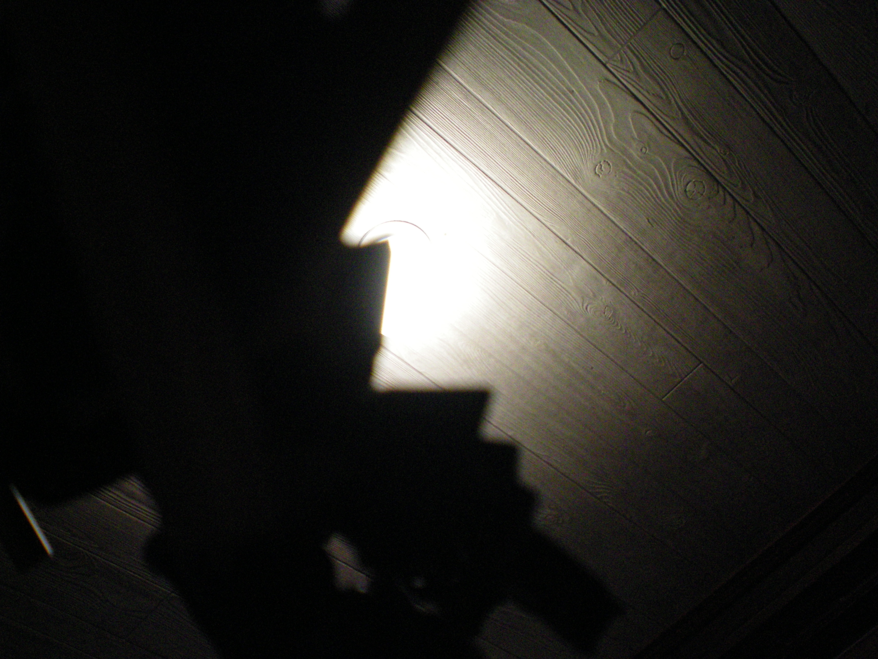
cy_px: 330
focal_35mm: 38
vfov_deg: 37.7
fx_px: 964
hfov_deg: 49.0
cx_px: 439
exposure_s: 1/40
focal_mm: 6.3
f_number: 3.1
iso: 400
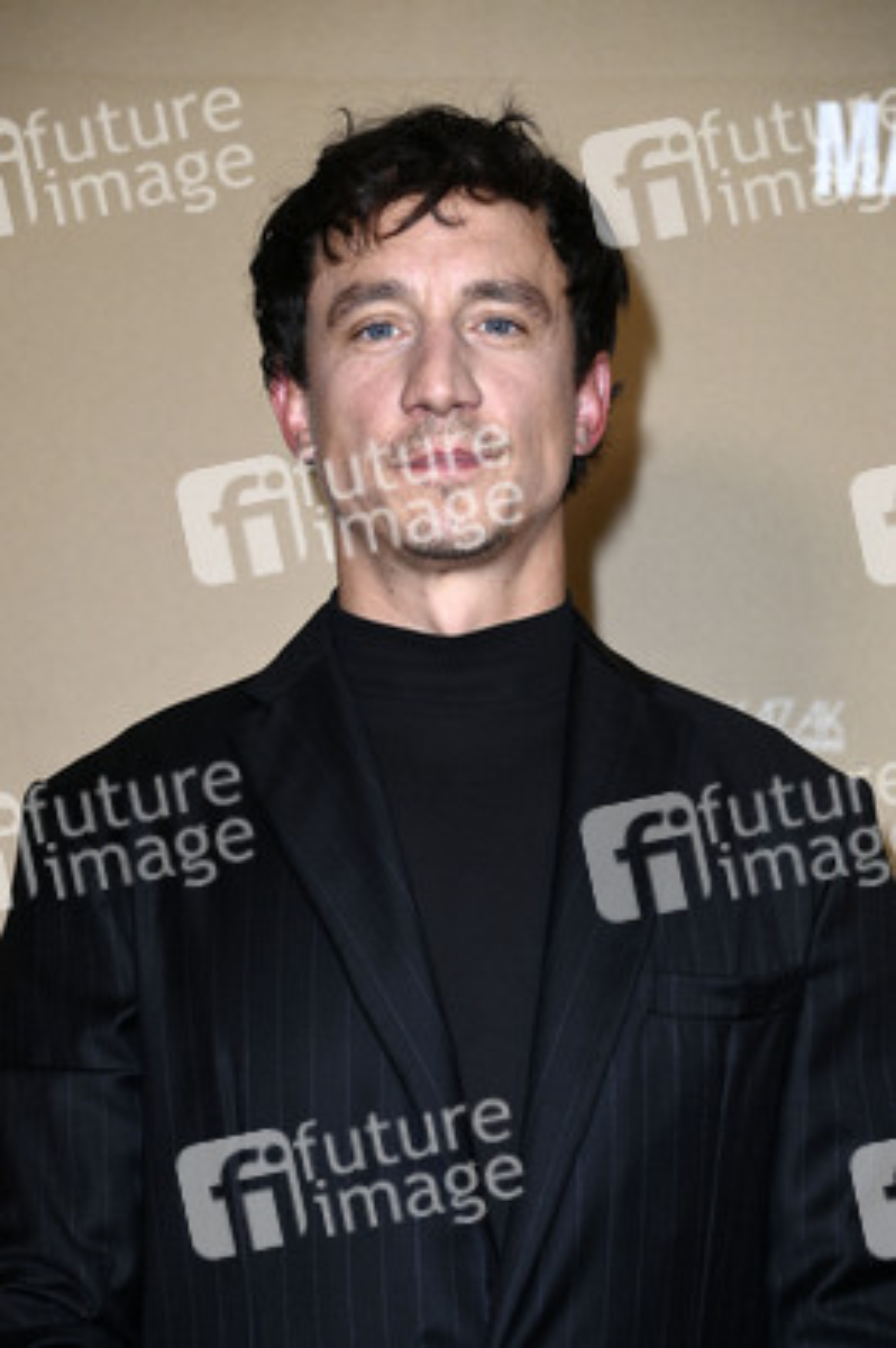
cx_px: 448
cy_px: 674
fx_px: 4562
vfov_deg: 16.8
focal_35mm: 122
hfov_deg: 11.2
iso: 800
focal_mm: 122
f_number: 5.6
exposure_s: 1/250
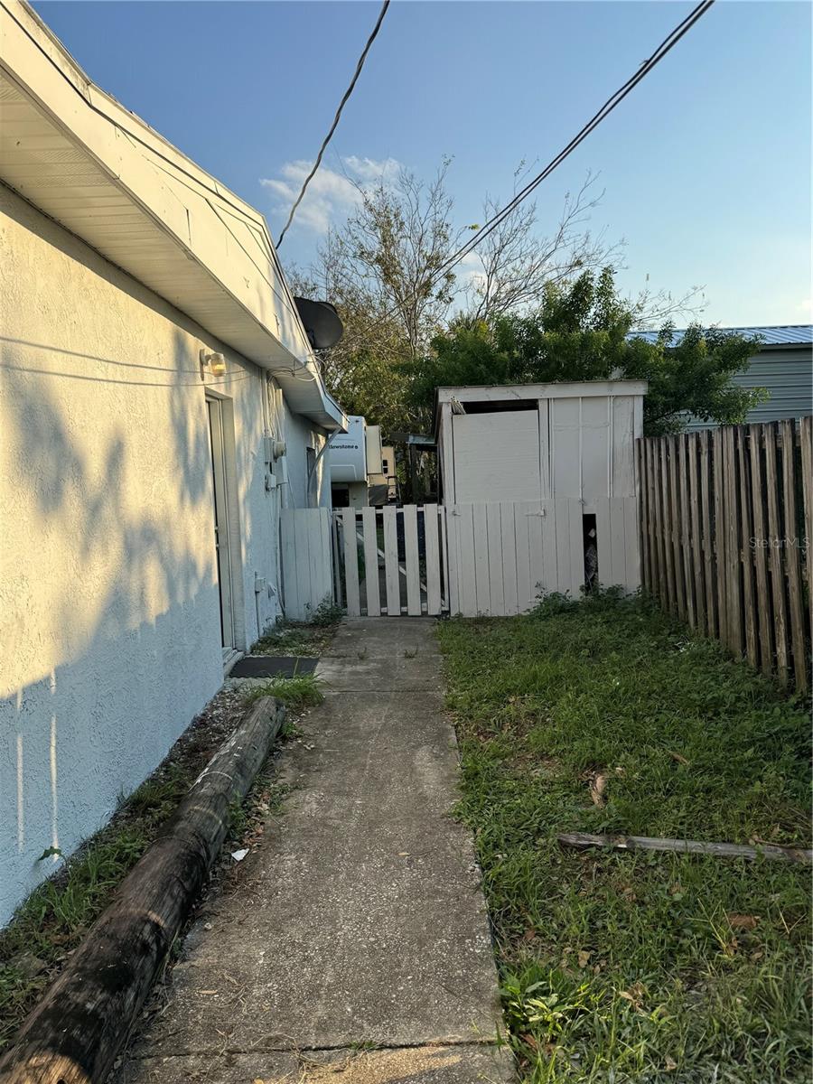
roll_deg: +1.8
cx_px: 406
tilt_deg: -4.0
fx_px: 752
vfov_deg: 71.6
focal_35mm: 24
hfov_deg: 56.8
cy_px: 542
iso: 80
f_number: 1.78
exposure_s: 1/3247
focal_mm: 6.76
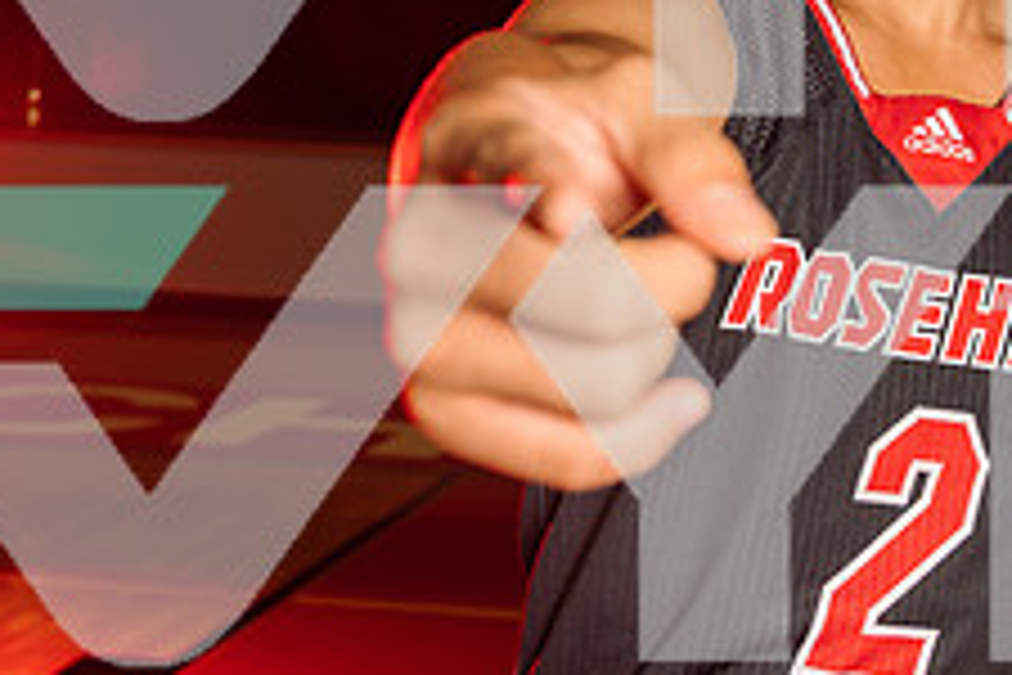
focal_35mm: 85
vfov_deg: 15.5
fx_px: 2389
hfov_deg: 23.3
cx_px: 918
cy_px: -119
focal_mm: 33
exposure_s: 1/250
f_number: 4.5
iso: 200
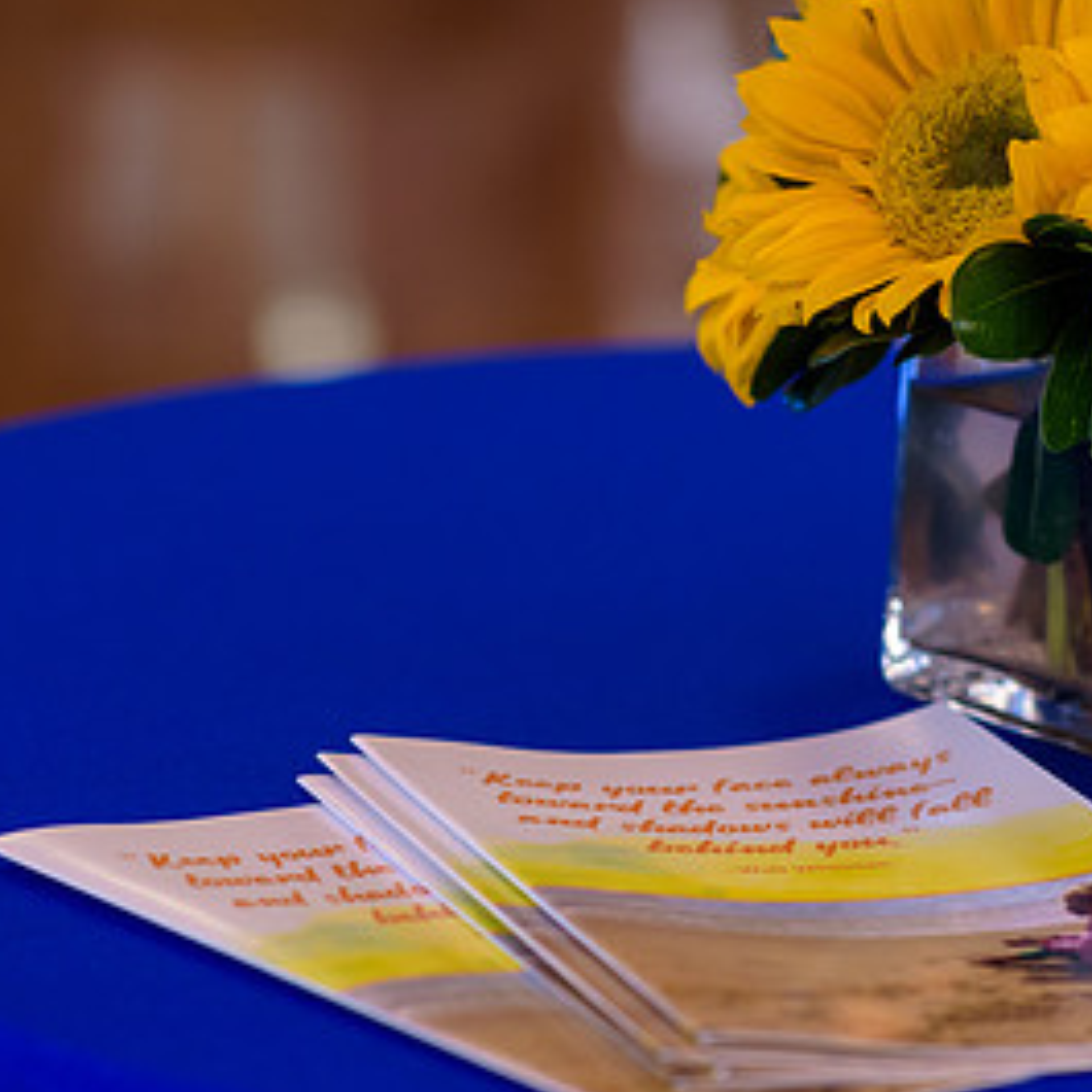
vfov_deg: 11.0
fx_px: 5639
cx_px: 956
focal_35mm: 158
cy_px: 352
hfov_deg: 11.0
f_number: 3.2
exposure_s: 1/160
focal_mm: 85
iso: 800
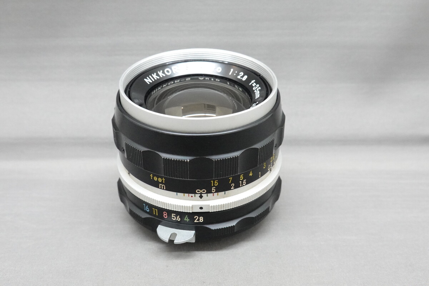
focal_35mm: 44
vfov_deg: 30.5
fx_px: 524
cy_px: 143
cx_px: 214
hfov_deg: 44.5
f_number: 5.6
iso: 3200
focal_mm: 16.21
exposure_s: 1/50
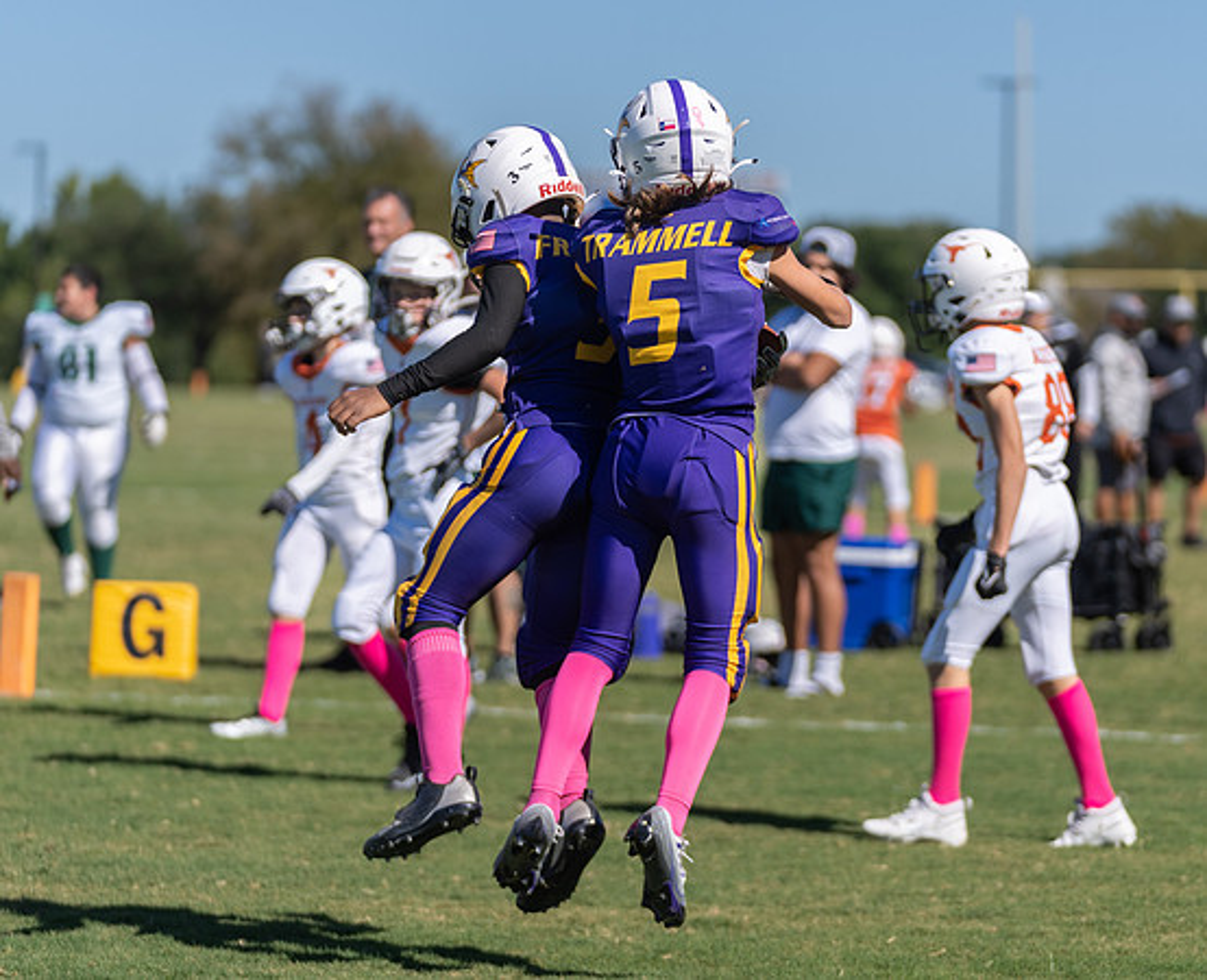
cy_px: 468
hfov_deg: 10.0
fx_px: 6889
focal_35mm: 192
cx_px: 712
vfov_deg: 8.1
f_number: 2.8
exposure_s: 1/3200
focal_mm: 137
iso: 100
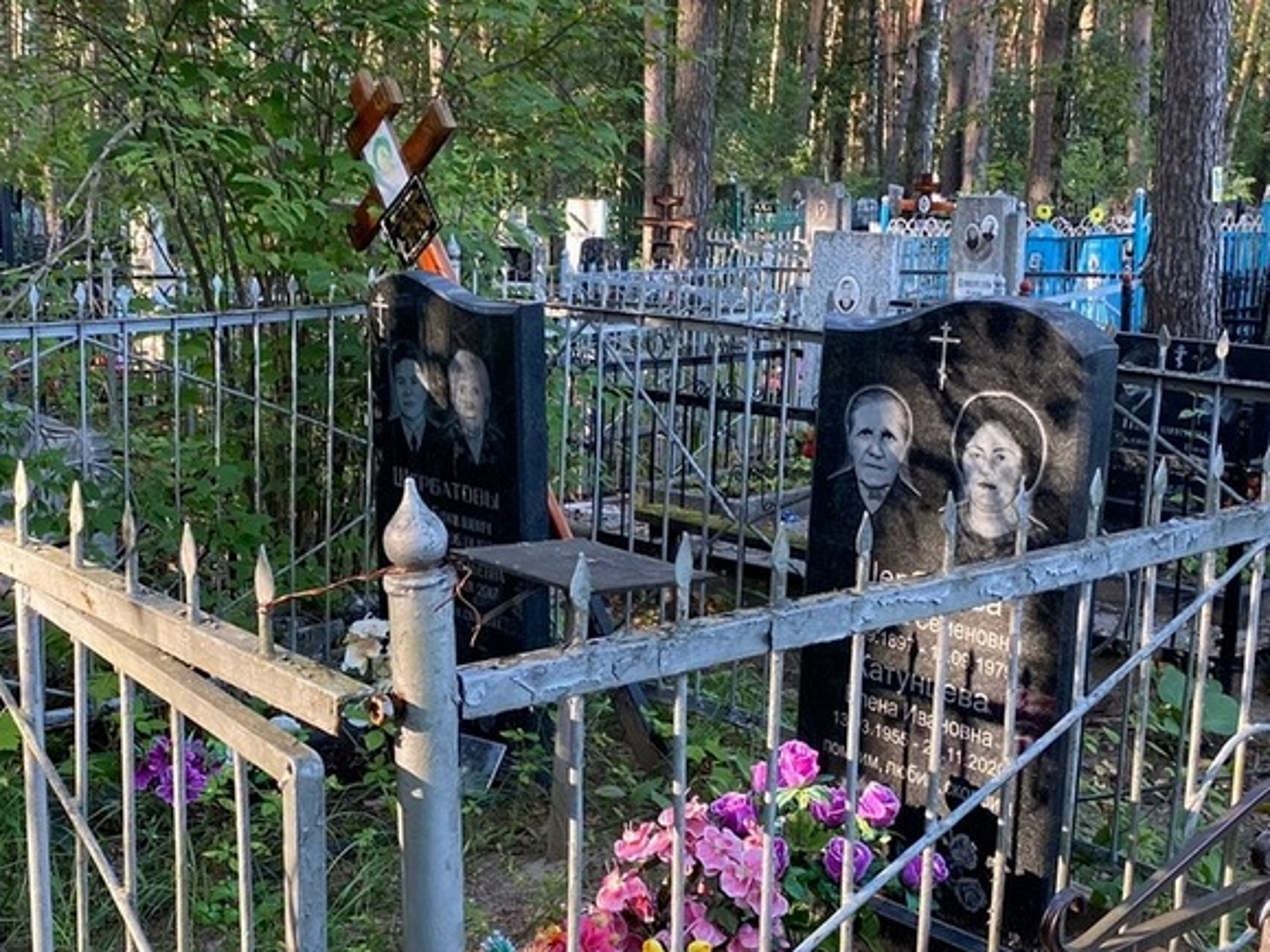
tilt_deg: -4.0
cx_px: 511
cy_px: 548
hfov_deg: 41.1
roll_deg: -0.1
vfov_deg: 31.5
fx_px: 1687
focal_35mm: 46
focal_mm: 4.25
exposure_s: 1/80
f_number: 1.8
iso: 125
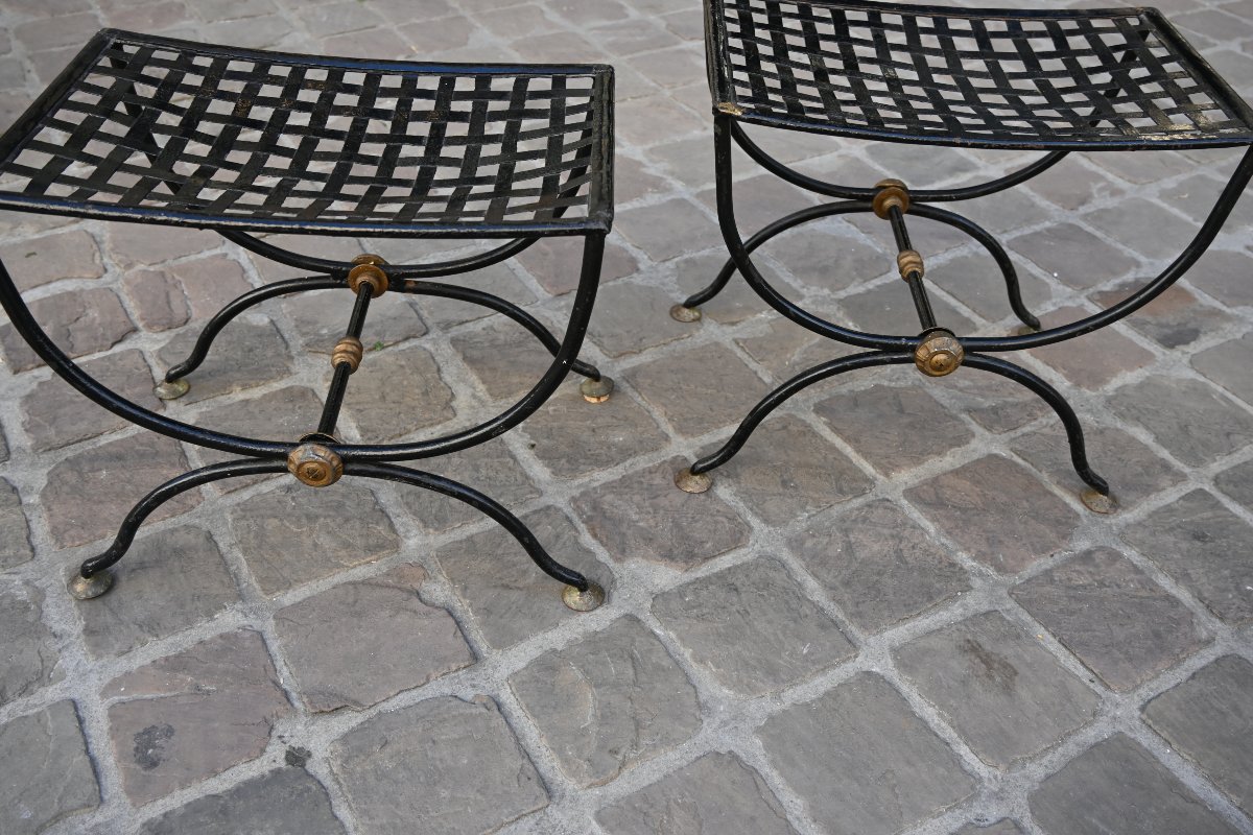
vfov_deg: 40.0
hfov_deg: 57.2
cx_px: 626
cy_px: 418
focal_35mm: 33
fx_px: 1148
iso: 280
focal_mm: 22
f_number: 4
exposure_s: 1/250
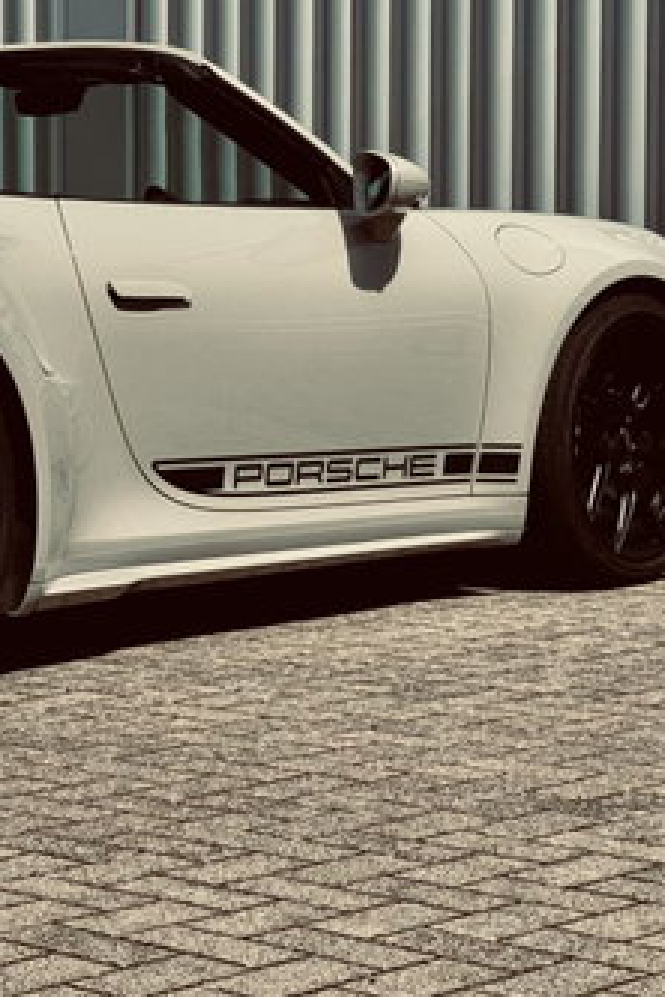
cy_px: 335
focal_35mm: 115
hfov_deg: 11.7
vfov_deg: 17.7
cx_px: -123
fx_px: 3186
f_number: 1.78
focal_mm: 6.76
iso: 64
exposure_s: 1/7092
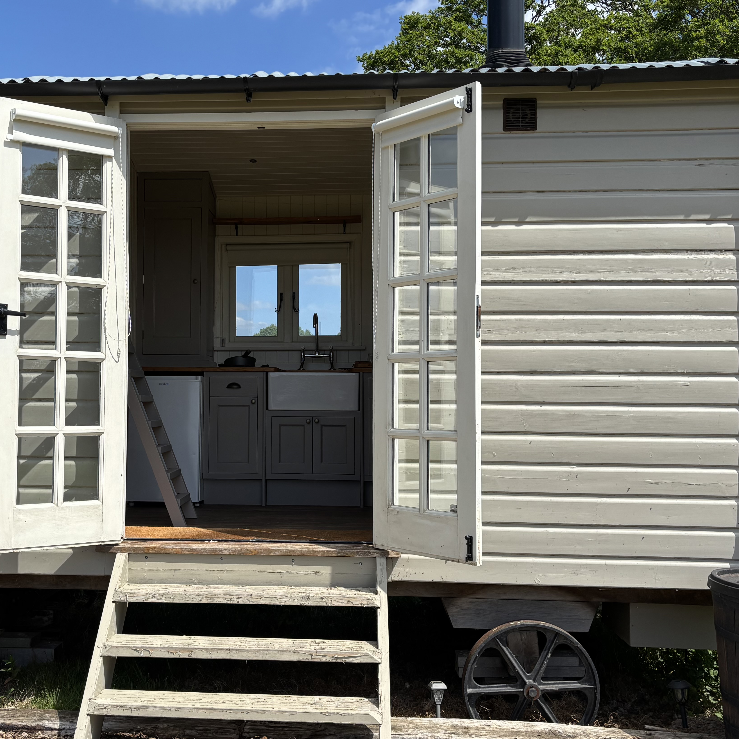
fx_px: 966
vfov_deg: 41.9
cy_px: 360
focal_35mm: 40
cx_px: 287
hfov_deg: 41.6
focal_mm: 5.96
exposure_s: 1/3650
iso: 50
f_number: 1.6
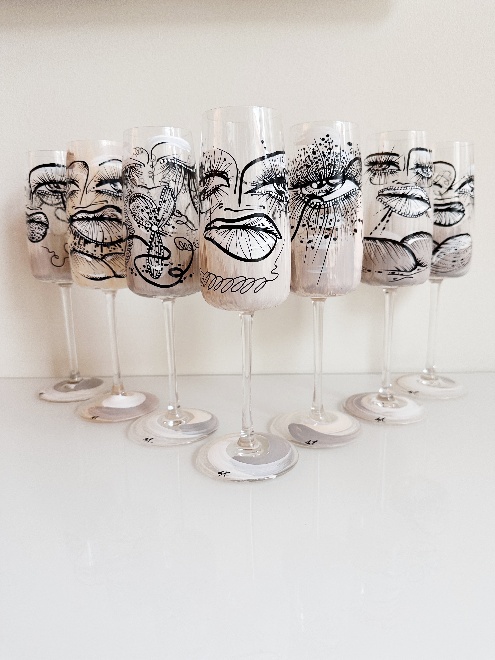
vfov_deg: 71.6
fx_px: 458
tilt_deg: -13.3
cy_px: 330
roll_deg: +1.0
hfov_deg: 56.8
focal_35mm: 24
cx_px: 248
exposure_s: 1/50
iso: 160
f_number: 1.78
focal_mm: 6.86
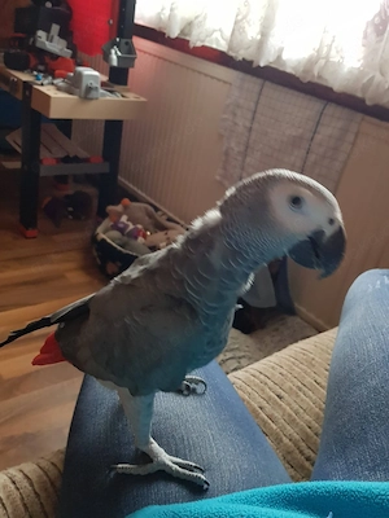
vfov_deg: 67.3
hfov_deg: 53.1
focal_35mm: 26
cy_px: 259
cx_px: 194
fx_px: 390
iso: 500
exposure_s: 1/10
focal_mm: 4.2
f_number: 1.7
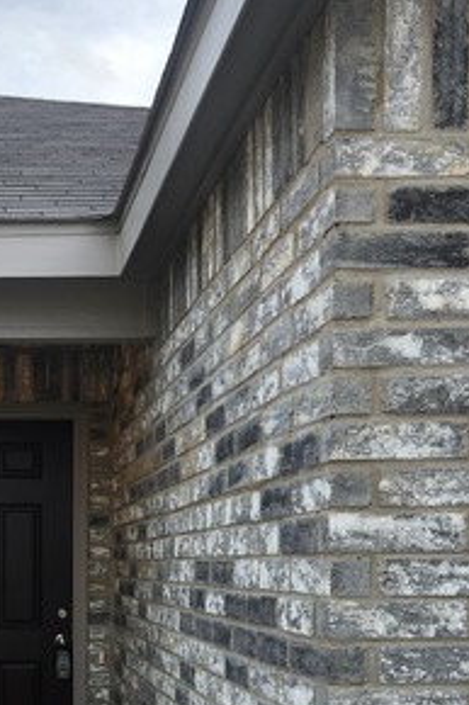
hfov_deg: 23.6
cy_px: 611
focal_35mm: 55
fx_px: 1076
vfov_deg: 34.6
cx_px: 7
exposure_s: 1/341
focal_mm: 5.4
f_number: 1.8
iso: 20
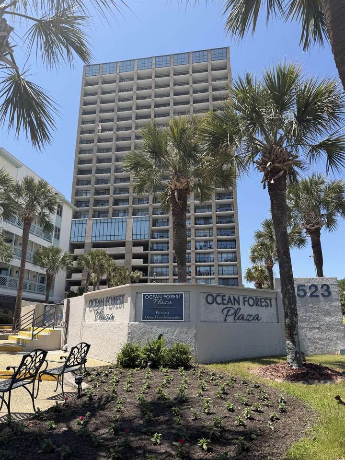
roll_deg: -1.3
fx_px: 319
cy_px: 230
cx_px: 172
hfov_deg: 56.8
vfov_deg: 71.6
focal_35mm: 24
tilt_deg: +15.3
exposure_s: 1/3425
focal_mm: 6.76
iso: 80
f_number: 1.78
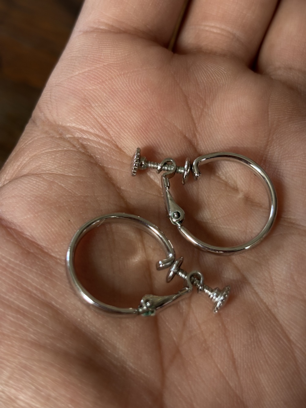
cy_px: 204
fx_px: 613
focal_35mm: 52
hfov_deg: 28.0
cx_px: 153
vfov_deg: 36.8
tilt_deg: -47.0
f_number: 1.6
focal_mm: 5.96
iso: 80
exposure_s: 1/60
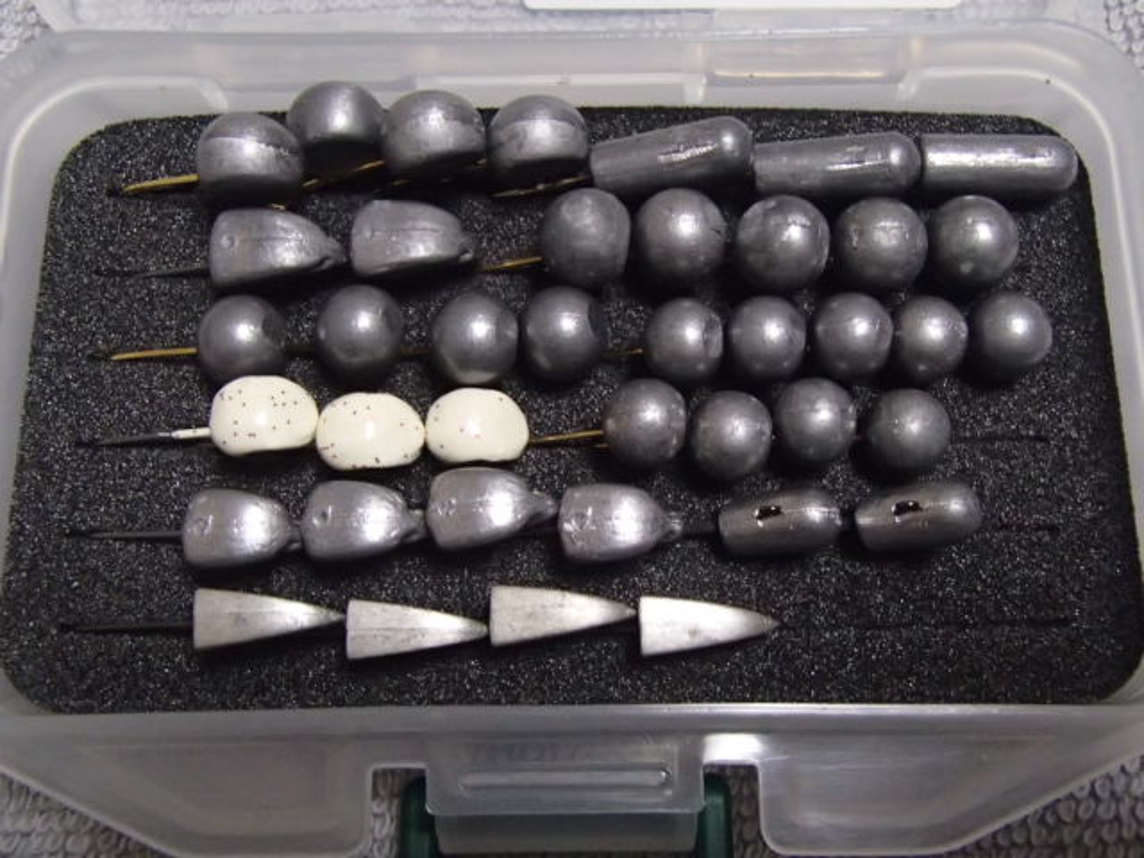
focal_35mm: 37
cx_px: 572
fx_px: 1223
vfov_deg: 38.7
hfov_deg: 50.1
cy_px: 429
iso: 1250
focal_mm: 6.64
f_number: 4.7
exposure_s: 1/40
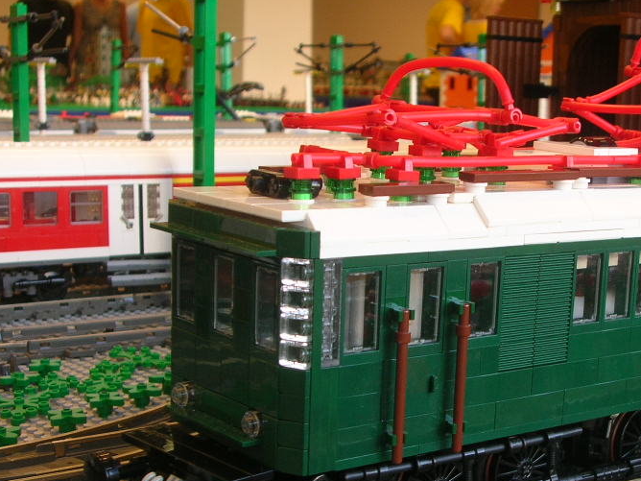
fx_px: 1278
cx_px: 487
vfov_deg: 21.2
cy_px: 311
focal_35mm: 69
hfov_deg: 27.7
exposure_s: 1/18
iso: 50
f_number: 3.1
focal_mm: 7.5
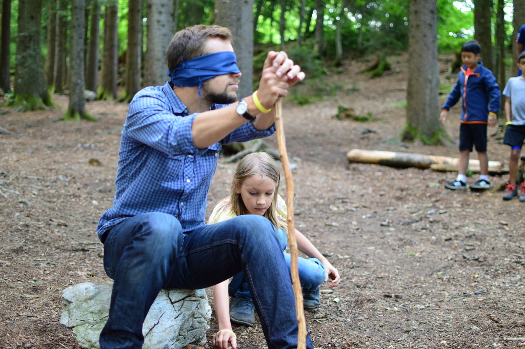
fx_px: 765
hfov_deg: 37.9
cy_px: 174
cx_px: 262
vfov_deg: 25.7
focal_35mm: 52
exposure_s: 1/250
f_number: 1.8
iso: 800
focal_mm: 35
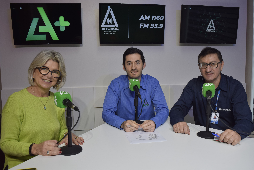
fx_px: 212
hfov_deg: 61.9
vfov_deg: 43.6
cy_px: 85
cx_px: 127
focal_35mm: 30
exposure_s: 1/160
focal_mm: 20
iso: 400
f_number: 6.3
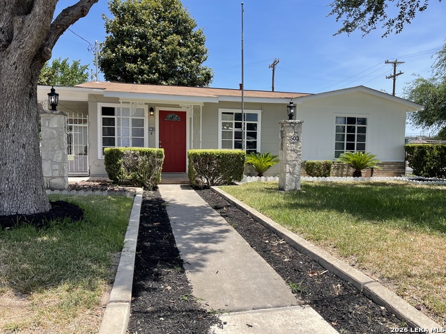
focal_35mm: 26
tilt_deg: -3.5
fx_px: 335
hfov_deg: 67.3
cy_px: 167
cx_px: 223
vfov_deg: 53.1
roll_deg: -1.6
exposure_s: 1/2049
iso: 32
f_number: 1.6
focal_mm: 5.1
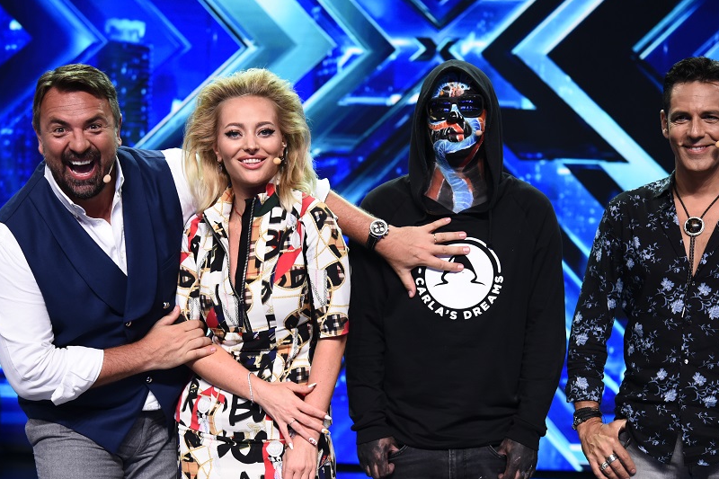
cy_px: 295
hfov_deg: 22.6
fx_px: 1797
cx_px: 342
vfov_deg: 15.2
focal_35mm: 90
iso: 1600
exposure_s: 1/250
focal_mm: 60
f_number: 3.5
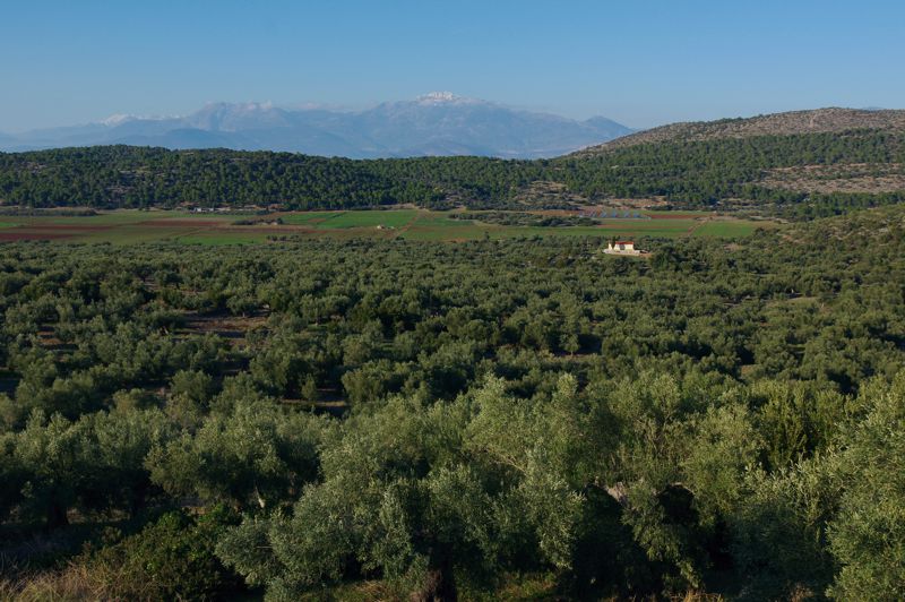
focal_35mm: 42
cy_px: 301
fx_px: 1055
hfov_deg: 46.4
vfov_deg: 31.8
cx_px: 452
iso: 100
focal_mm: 28
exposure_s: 1/320
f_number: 8
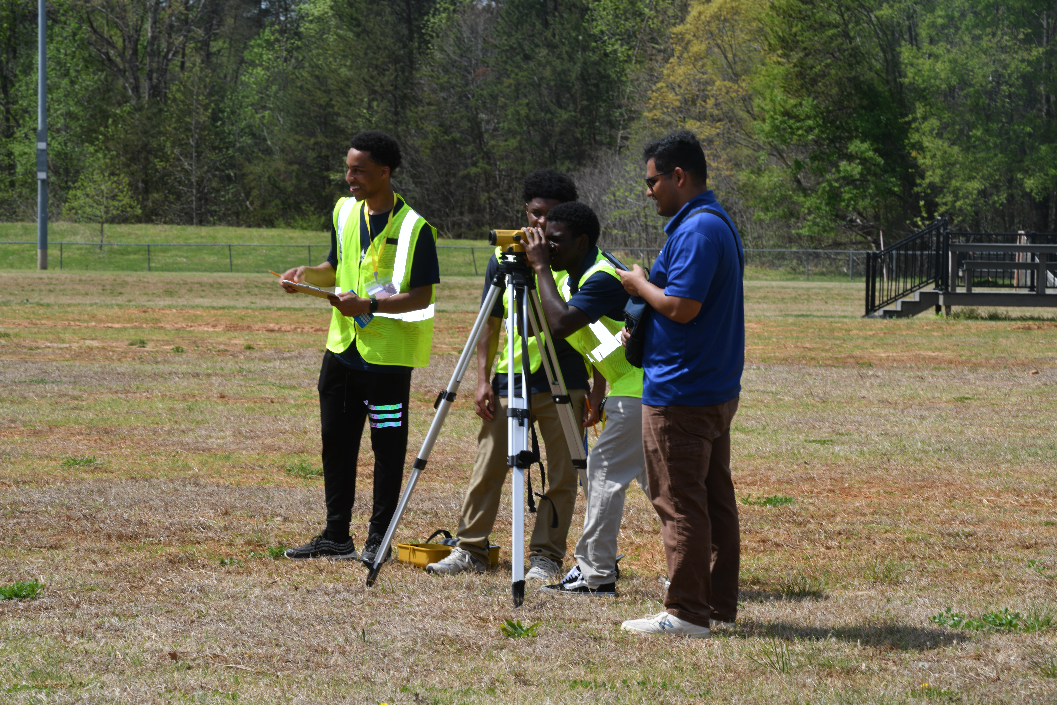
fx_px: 4404
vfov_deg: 9.1
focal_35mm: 150
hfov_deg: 13.7
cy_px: 352
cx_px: 528
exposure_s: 1/50
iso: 64
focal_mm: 150
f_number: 18
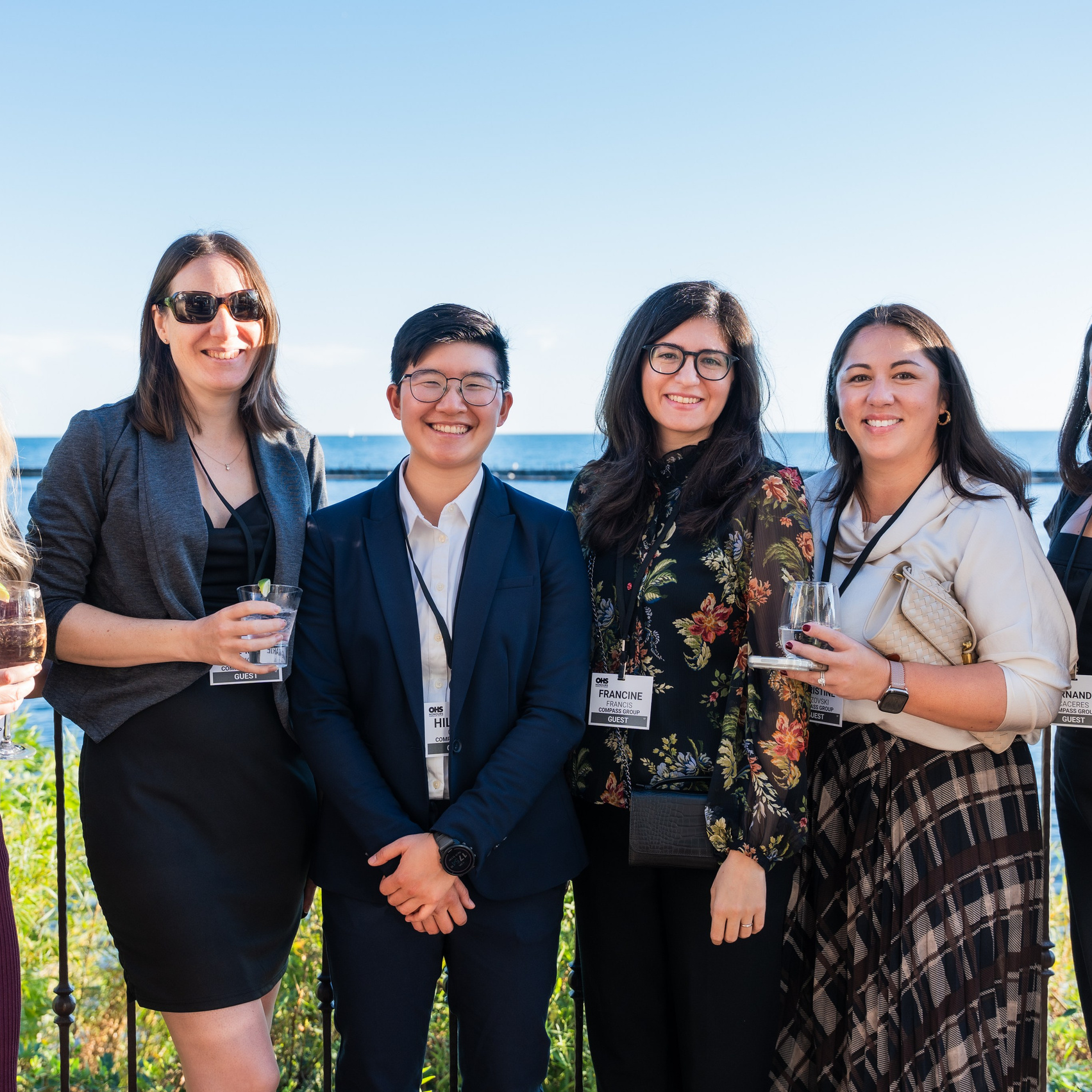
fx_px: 1749
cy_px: 547
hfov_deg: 34.7
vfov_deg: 34.7
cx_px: 499
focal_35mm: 49
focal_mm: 37
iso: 100
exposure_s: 1/200
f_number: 4
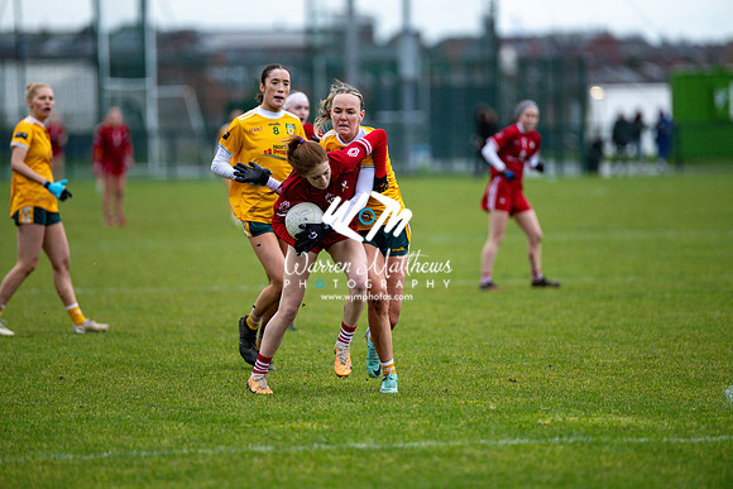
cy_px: 244
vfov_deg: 4.6
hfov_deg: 6.9
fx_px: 6109
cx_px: 366
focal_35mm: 300
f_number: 2.8
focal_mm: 300
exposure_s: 1/640
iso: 2500
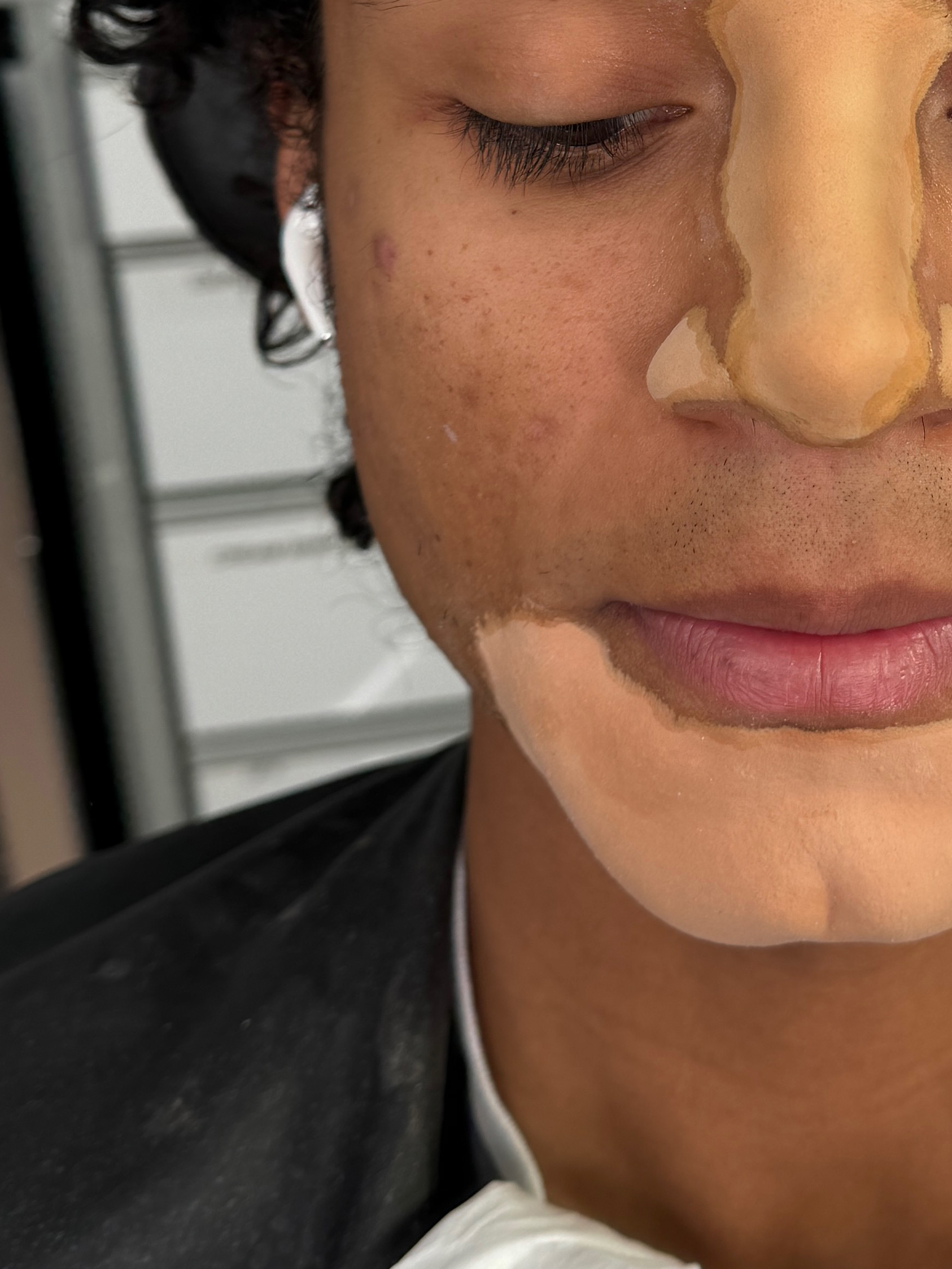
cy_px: 208
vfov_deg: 30.7
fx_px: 2236
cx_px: 901
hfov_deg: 23.3
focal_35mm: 61
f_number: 1.78
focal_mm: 6.86
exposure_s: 1/170
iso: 64
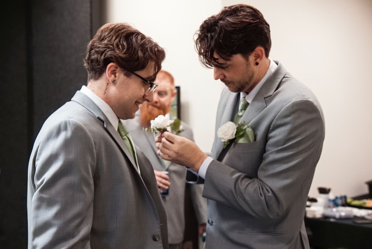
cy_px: 124
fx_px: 424
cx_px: 186
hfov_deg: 47.4
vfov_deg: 32.7
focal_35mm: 41
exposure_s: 1/160
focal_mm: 41
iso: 5000
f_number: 4
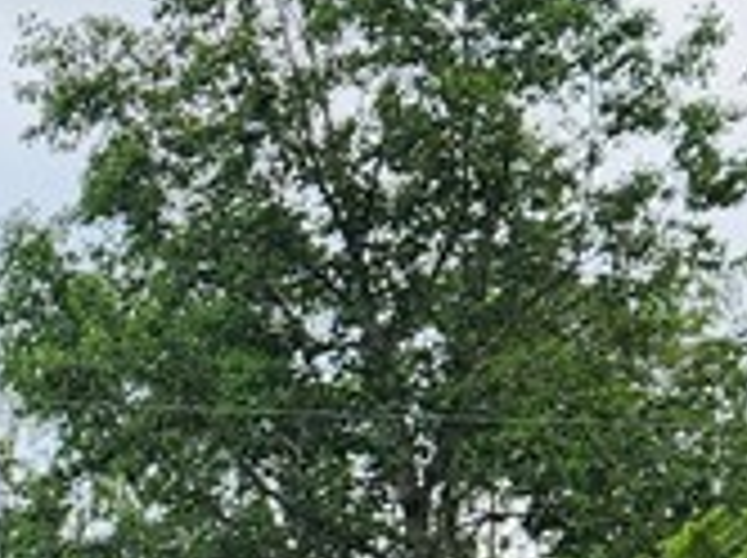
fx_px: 3060
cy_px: 1012
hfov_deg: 12.3
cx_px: -738
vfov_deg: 9.9
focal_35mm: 142
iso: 20
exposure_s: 1/1248
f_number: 1.8
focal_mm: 5.4
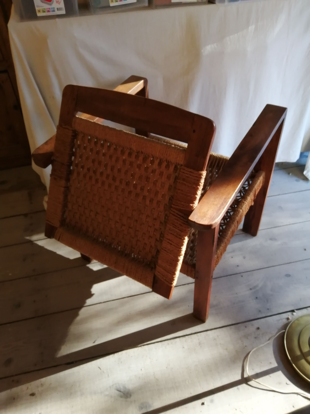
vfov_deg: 67.3
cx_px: 155
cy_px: 207
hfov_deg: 53.1
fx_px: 310
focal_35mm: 26
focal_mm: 3.6
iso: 160
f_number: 1.8
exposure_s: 1/100
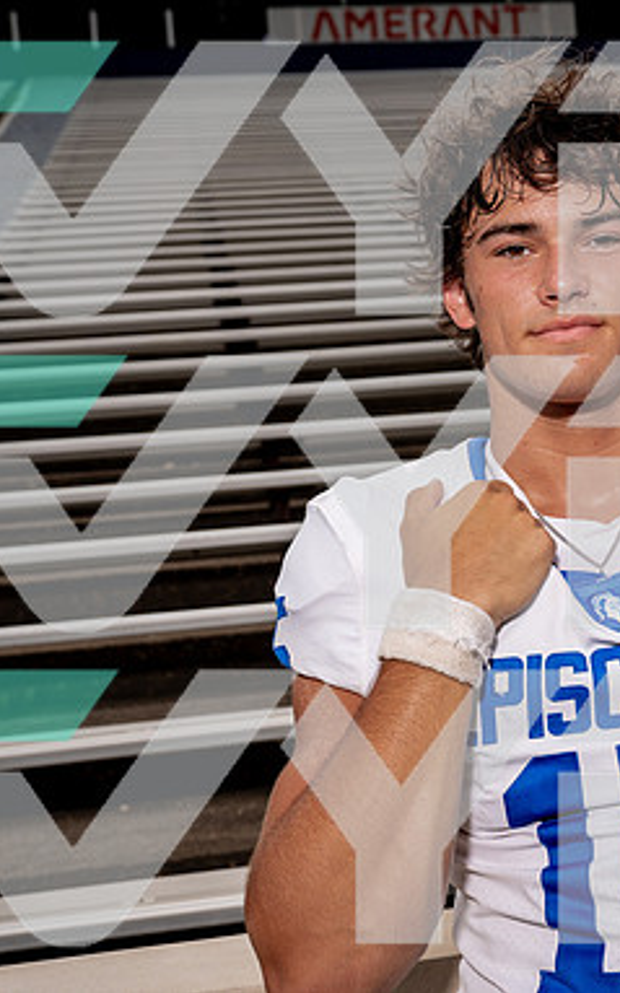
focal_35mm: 57
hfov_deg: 22.3
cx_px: 516
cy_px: 494
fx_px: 1543
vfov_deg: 35.7
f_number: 5.6
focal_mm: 35
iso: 100
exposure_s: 1/800
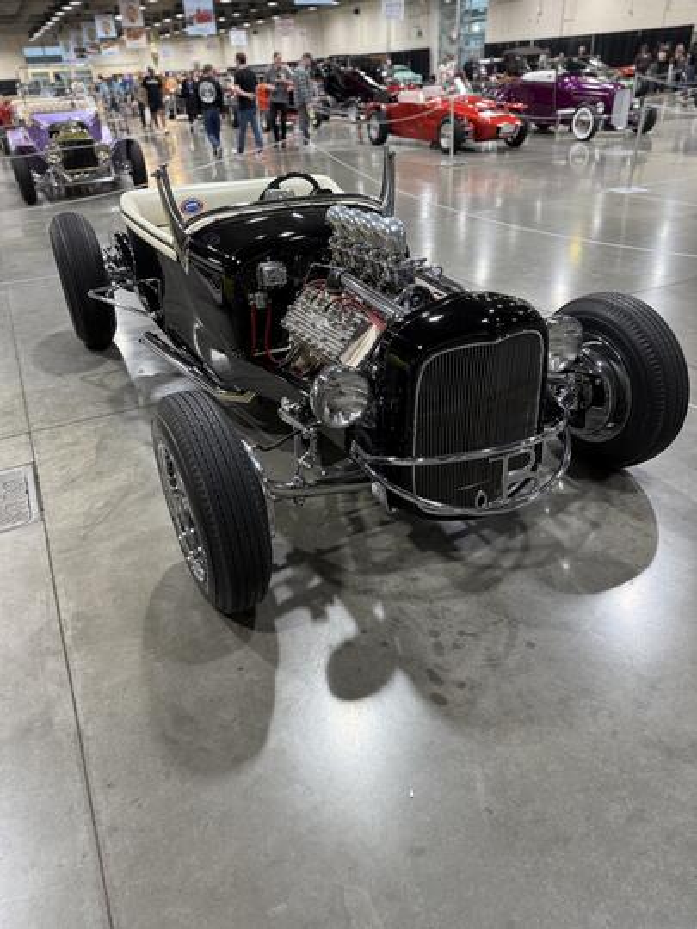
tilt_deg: -31.1
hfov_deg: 56.8
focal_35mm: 24
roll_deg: +1.9
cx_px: 348
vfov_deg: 71.6
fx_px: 644
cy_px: 464
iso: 250
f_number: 1.78
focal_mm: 6.76
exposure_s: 1/60
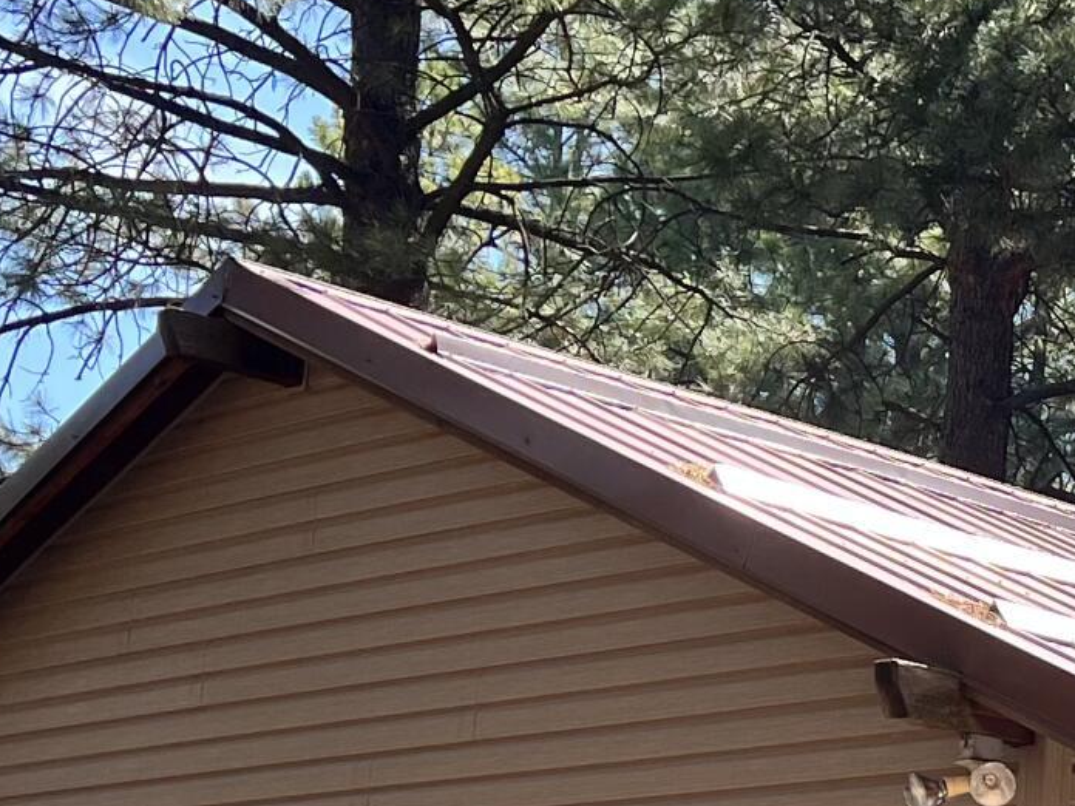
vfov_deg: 12.9
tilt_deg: +5.4
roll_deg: -2.1
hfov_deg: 16.4
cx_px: 1501
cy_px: 997
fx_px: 3478
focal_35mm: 112
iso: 50
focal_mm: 5.7
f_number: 1.5
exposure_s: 1/957
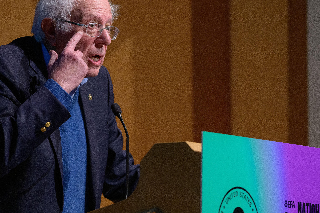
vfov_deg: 3.2
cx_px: 140
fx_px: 3822
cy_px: 97
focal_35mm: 430
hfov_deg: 4.8
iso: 1600
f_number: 4
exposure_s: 1/160
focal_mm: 300
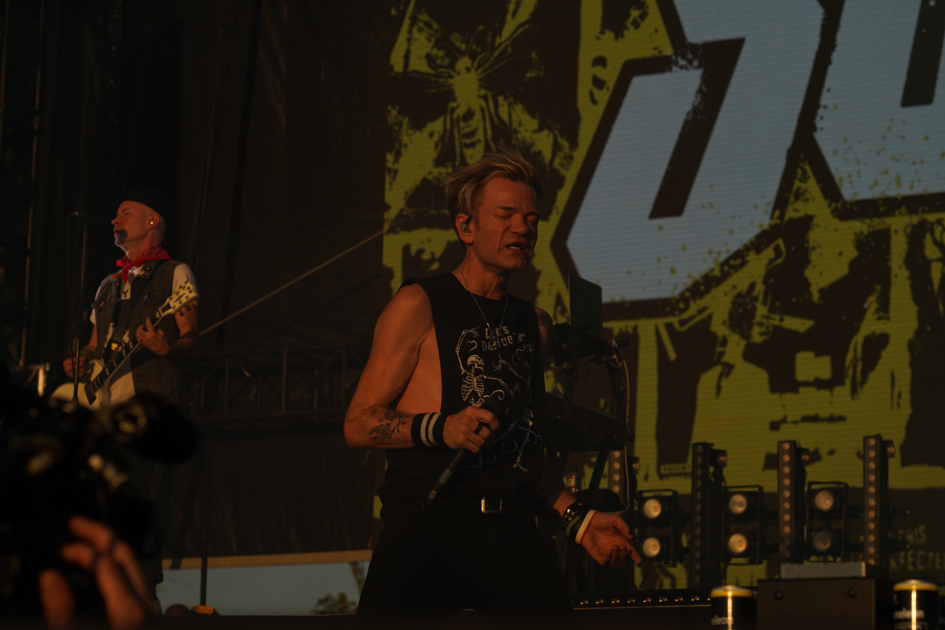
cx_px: 472
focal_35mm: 105
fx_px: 2756
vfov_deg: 13.0
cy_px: 315
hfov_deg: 19.5
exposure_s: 1/640
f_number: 8
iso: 100
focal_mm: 105
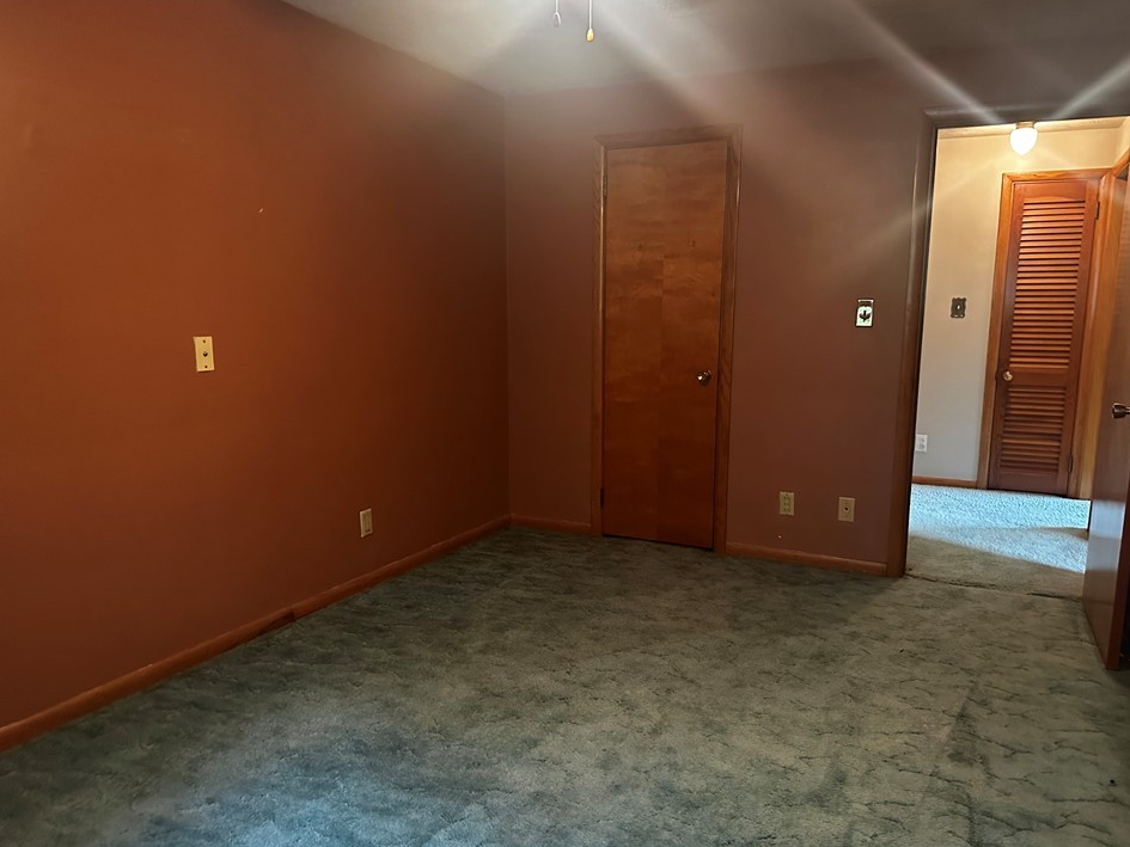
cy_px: 447
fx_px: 849
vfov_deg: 53.0
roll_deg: -0.1
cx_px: 592
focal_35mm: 26
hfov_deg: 67.3
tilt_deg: -9.2
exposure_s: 1/40
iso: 1000
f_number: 1.78
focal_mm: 6.86
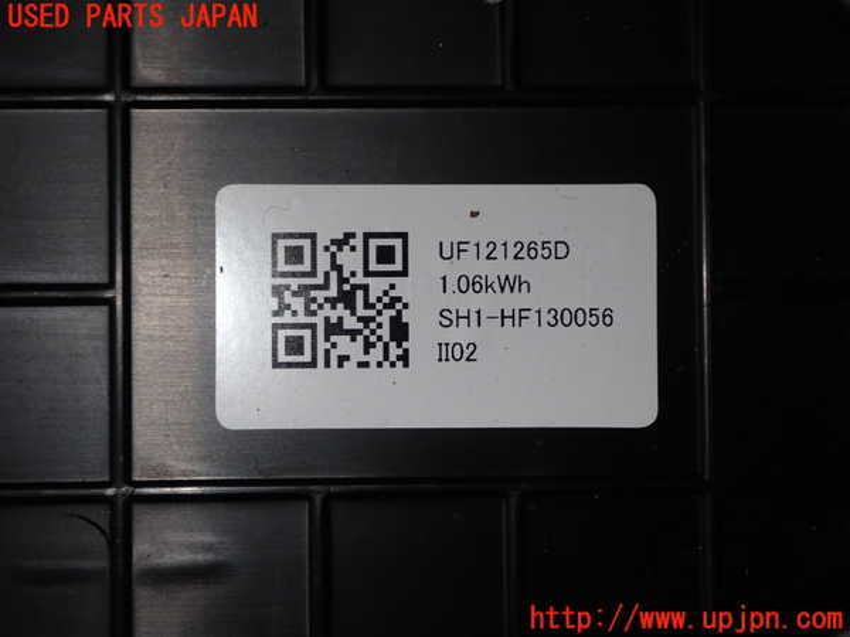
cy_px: 318
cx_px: 425
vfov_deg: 19.1
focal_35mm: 77
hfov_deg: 25.3
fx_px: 1891
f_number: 13
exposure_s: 1/80
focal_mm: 13.65
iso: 200
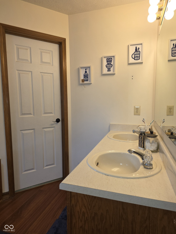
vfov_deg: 73.9
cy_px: 117
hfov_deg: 58.9
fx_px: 156
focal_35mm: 23
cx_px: 88
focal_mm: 6.25
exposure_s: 1/60
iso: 50
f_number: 1.7
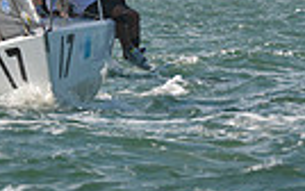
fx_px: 7346
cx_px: -13
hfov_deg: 2.4
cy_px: -430
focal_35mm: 883
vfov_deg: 1.5
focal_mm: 200
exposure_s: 1/2000
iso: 280
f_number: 6.3
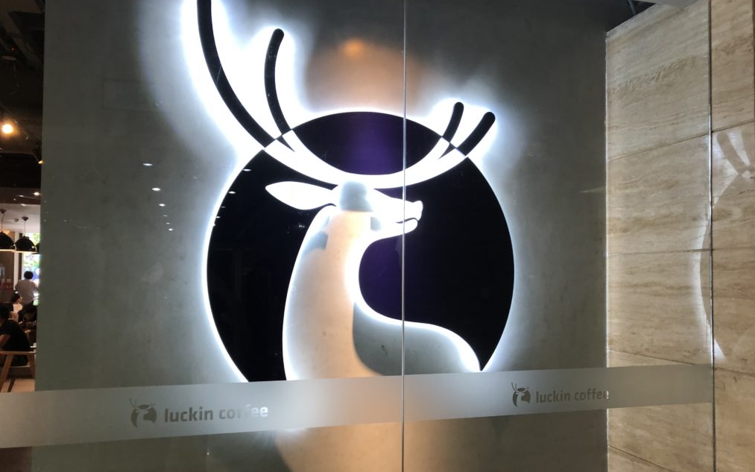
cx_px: 381
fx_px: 617
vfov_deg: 41.8
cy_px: 265
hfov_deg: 62.9
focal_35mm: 30
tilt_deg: +2.4
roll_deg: +1.7
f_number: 1.8
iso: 40
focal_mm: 3.99
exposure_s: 1/20
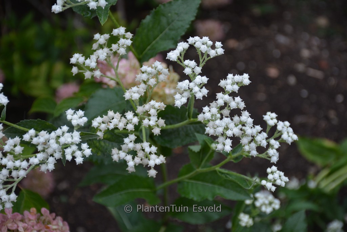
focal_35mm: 93
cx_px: 174
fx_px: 896
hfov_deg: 21.9
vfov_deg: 14.7
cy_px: 116
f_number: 5
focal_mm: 62
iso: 400
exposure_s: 1/250
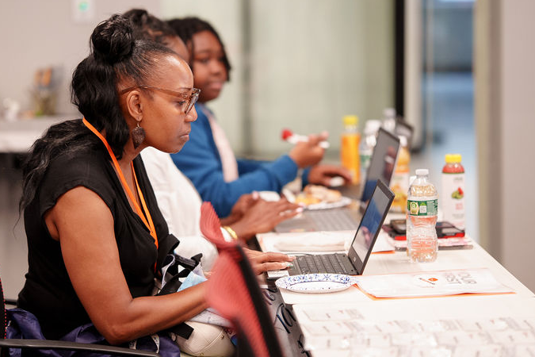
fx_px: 1917
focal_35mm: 129
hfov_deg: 15.9
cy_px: 159
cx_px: 224
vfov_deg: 10.6
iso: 800
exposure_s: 1/250
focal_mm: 85
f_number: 1.4
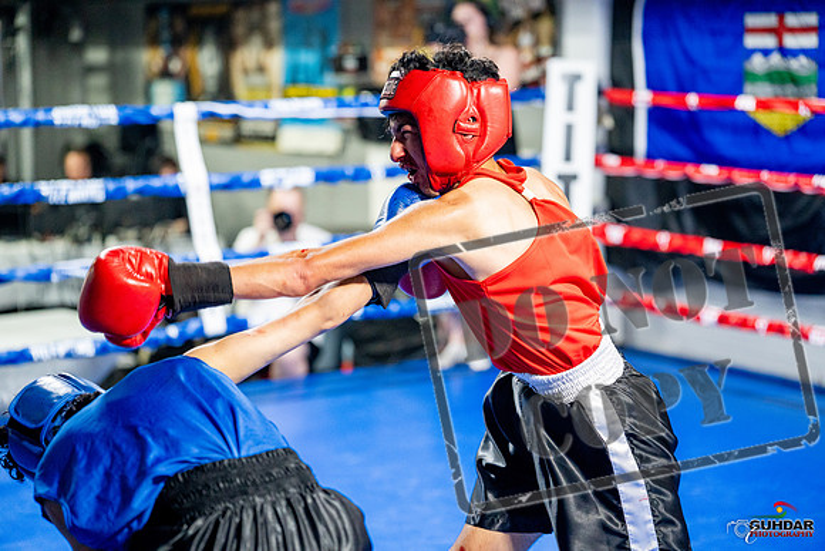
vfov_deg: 19.5
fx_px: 1604
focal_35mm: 70
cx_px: 412
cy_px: 276
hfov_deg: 28.8
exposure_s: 1/800
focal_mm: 70
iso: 4000
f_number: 2
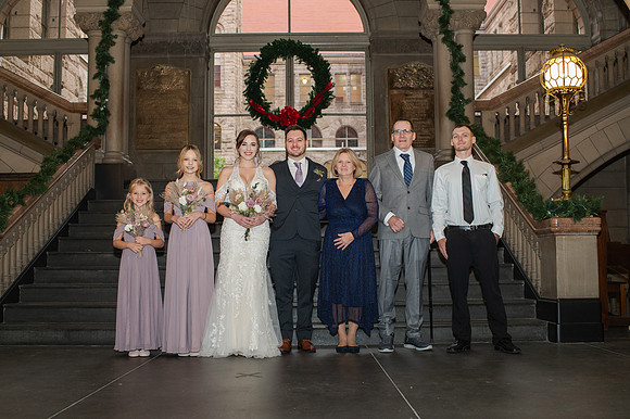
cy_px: 219
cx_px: 311
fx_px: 684
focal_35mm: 39
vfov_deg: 34.1
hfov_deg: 49.5
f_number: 3.5
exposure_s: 1/200
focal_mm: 35
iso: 1000
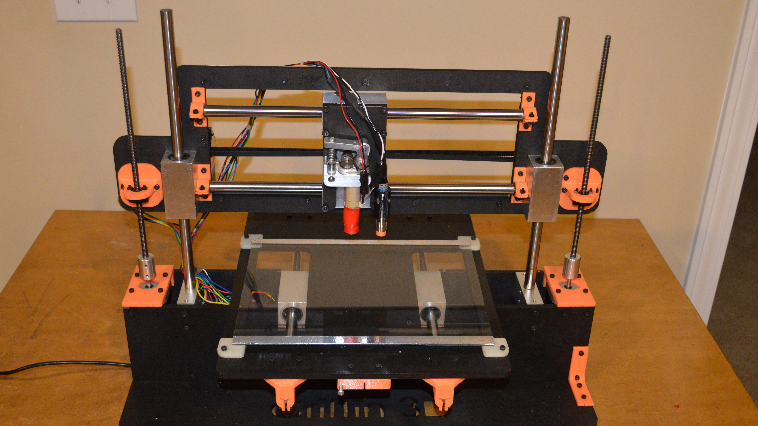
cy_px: 215
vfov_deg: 29.0
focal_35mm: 41
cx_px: 379
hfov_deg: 49.4
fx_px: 824
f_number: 4.2
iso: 2000
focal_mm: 26
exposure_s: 1/60
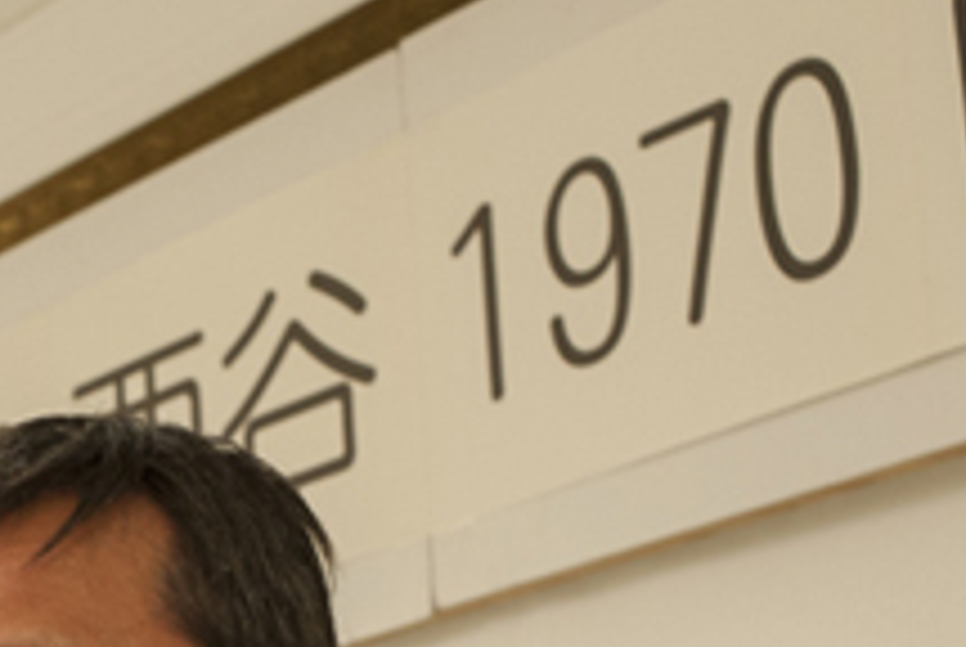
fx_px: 2794
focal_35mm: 104
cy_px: 786
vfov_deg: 12.9
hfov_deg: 19.1
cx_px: 9
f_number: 5.6
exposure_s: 1/100
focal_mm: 35
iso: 1000
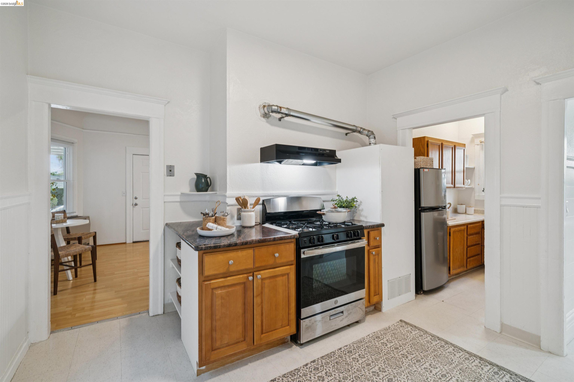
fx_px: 239
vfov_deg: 77.3
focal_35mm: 15
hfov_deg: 100.4
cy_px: 191
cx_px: 287
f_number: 9
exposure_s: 1/6
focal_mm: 15
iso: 400
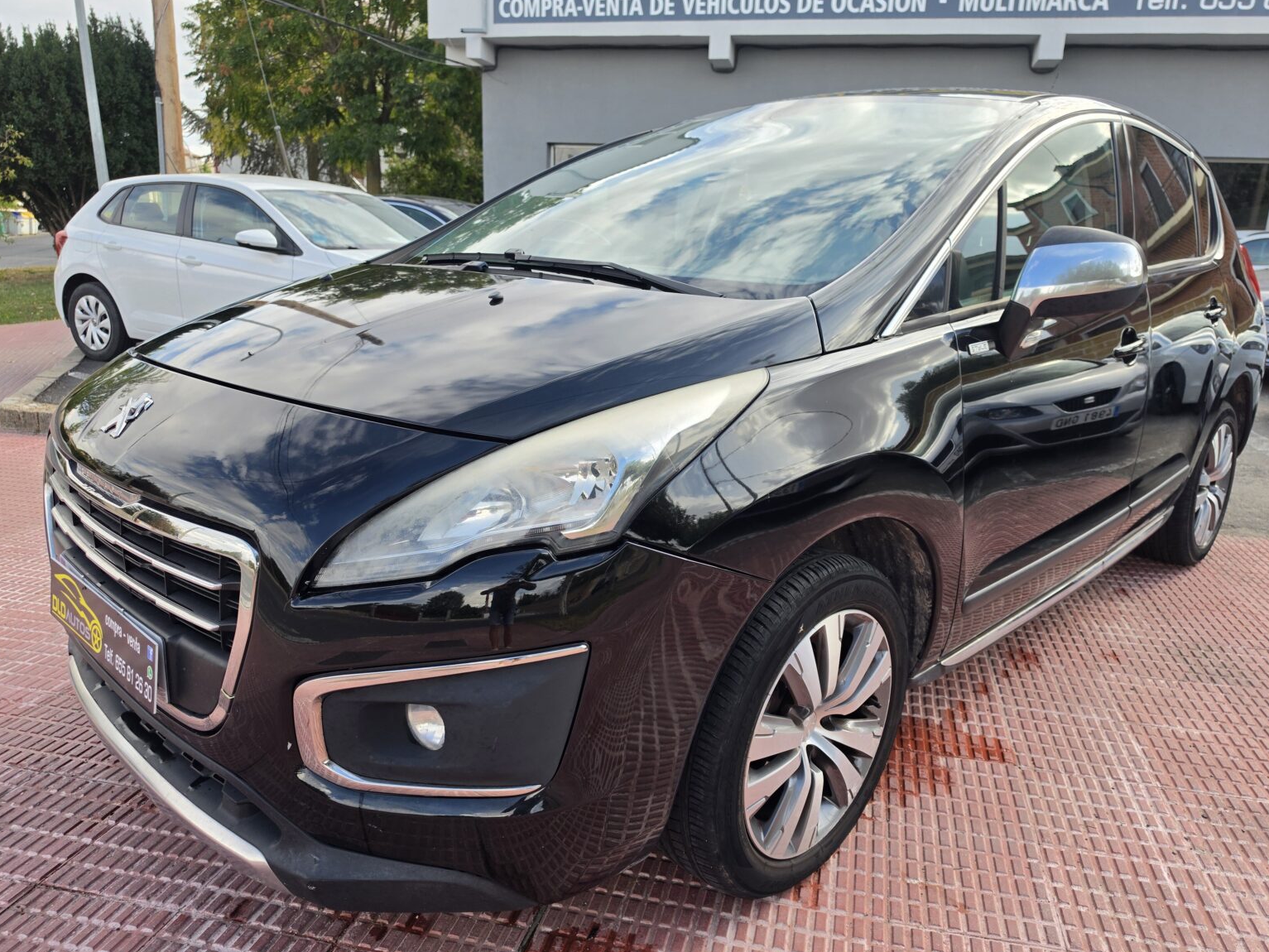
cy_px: 480
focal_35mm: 24
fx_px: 880
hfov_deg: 71.6
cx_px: 658
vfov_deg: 56.8
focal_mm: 6.5
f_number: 1.4
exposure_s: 1/1925
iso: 64
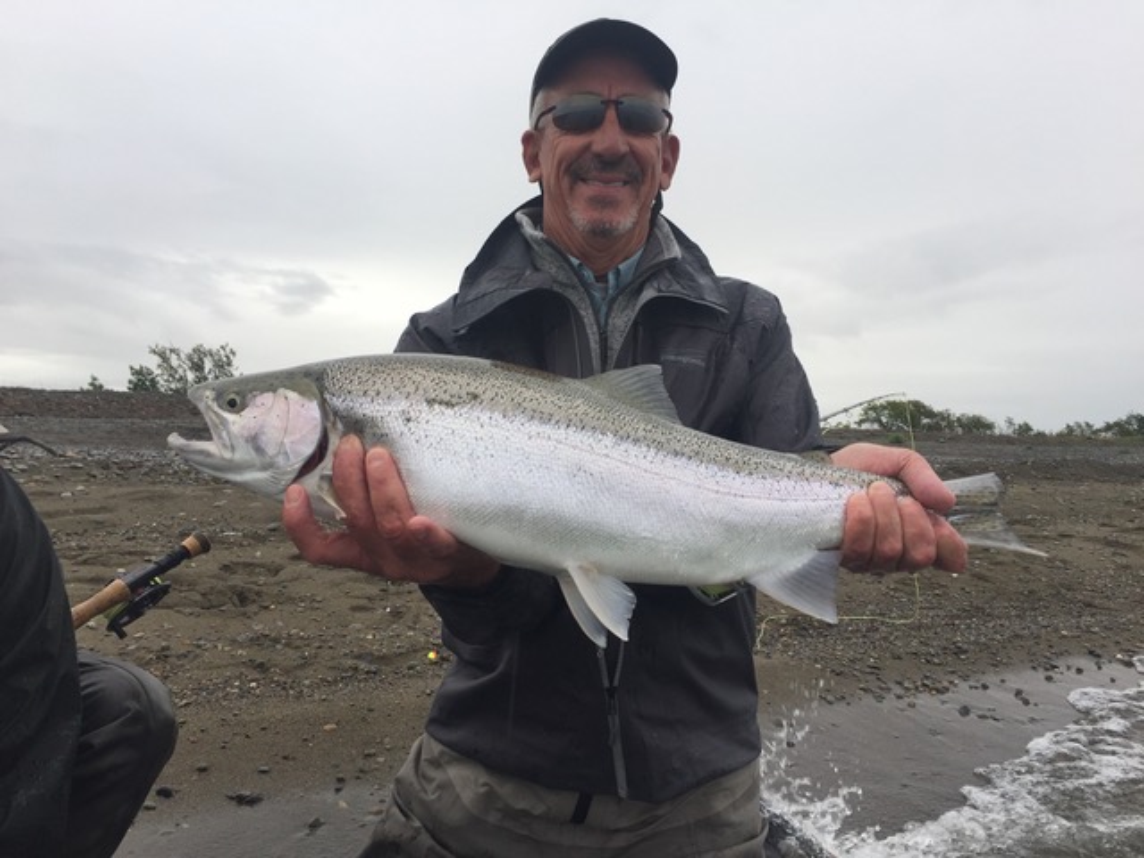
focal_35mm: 29
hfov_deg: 61.7
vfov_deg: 48.2
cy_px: 429
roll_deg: -1.8
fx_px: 958
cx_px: 572
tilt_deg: +1.8
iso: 32
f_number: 2.2
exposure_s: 1/280
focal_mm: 4.15
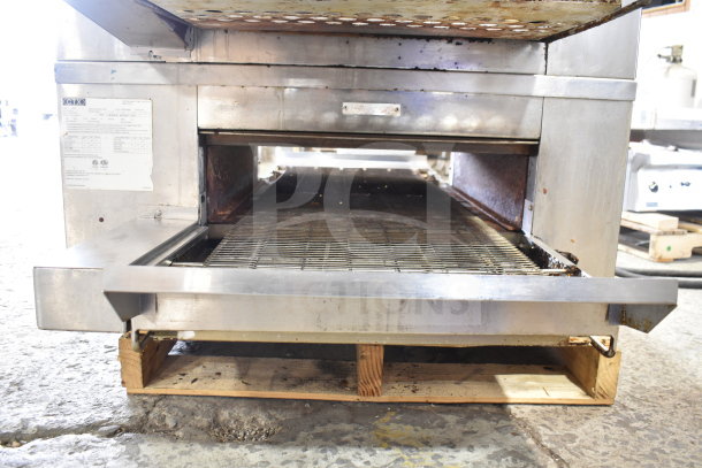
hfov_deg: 61.9
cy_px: 234
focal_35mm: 30
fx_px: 585
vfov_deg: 43.6
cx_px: 351
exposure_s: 1/30
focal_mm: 20
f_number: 3.8
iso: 800
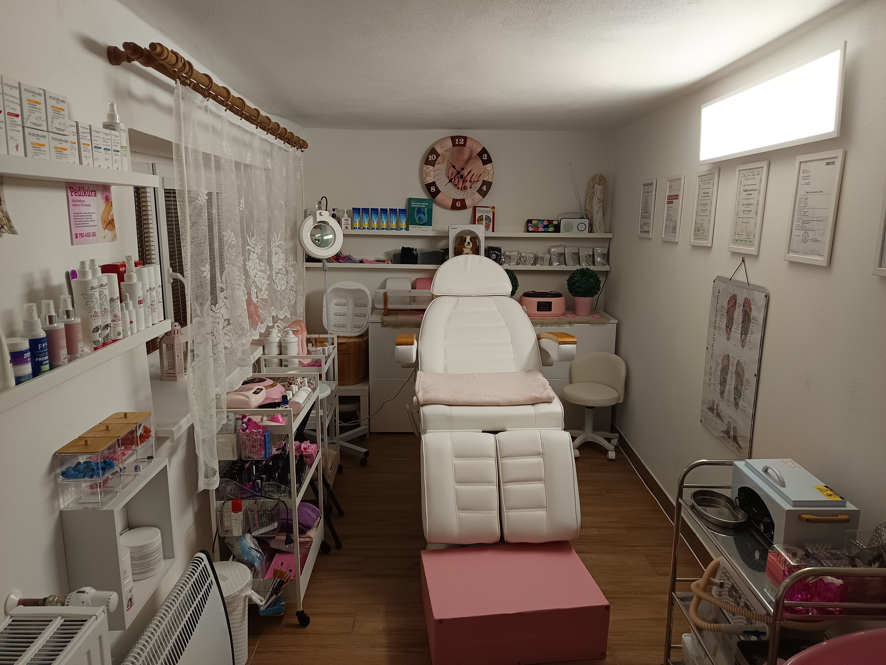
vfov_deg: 56.8
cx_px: 443
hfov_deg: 71.6
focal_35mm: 24
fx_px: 614
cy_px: 332
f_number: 1.7
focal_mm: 5.31
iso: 391
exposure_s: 1/50
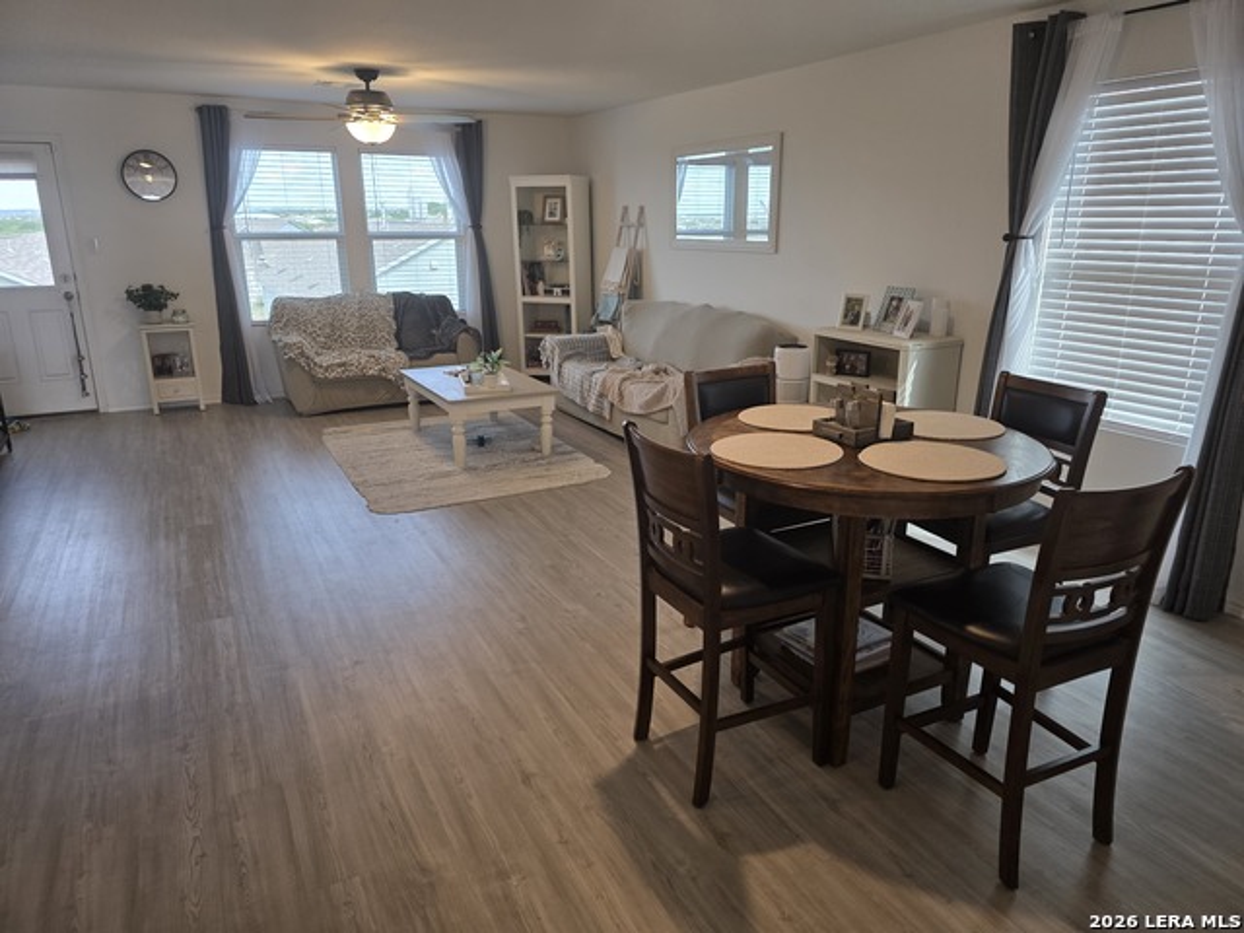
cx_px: 622
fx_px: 827
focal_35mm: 23
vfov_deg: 58.9
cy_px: 466
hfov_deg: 73.9
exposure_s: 1/120
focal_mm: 6.3
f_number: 1.7
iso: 200
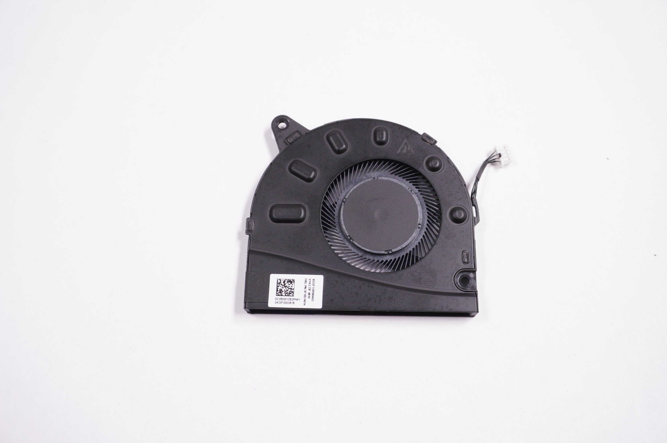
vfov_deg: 36.8
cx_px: 334
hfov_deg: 53.2
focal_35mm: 36
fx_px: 666
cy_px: 222
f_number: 5.6
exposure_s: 1/250
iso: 500
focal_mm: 24
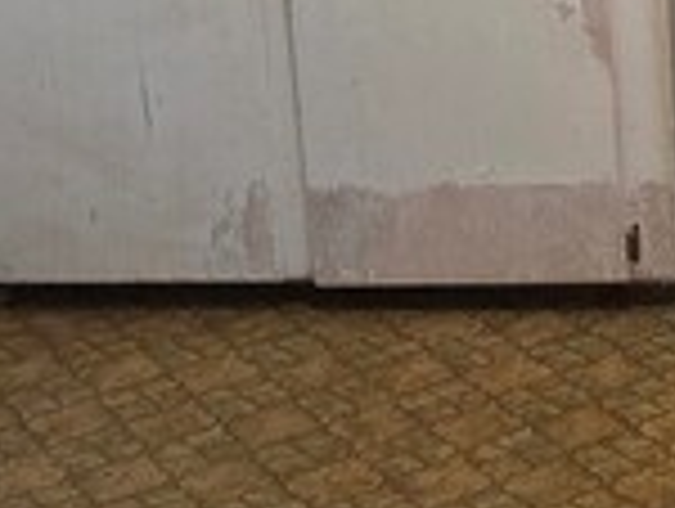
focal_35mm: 98
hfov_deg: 18.0
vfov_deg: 14.0
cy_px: -306
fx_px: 1914
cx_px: 999
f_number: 1.4
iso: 250
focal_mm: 6.5
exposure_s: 1/120
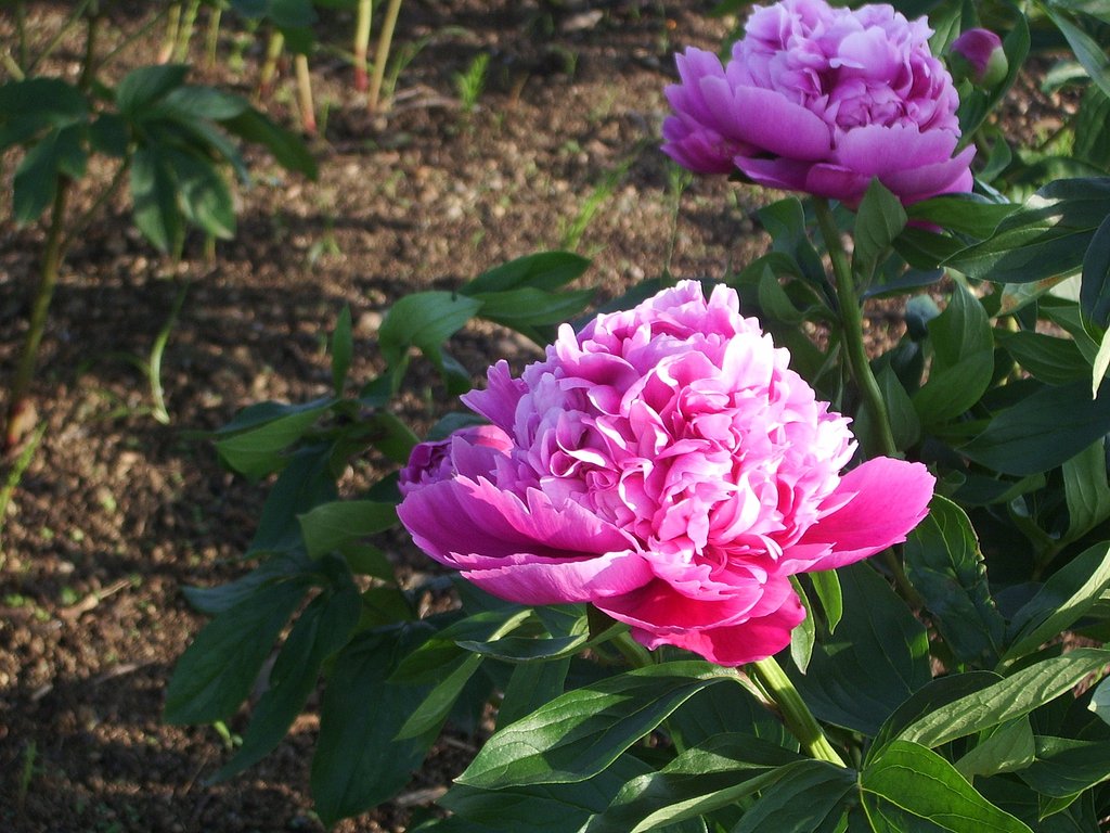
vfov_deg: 16.6
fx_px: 2854
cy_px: 416
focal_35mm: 89
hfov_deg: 22.0
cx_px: 555
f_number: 4.4
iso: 100
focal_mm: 14.6
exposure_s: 1/125
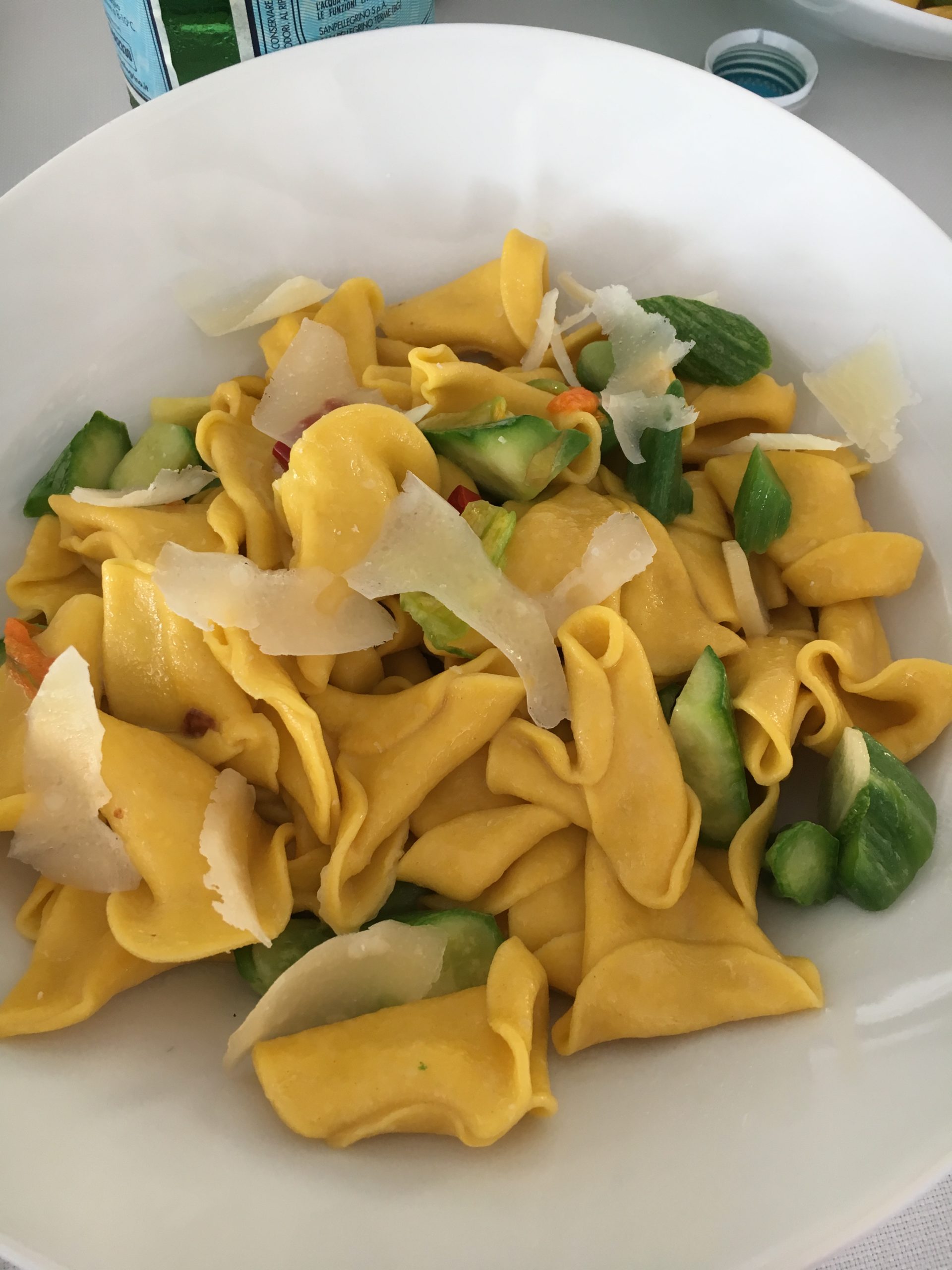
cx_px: 476
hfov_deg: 48.2
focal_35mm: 29
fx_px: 1063
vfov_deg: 61.7
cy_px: 635
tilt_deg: -60.2
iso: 80
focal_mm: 4.15
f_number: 2.2
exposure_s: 1/33
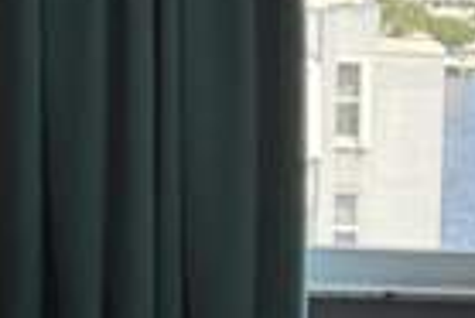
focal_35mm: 230
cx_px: 660
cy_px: 523
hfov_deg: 8.8
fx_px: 3038
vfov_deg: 5.9
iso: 64
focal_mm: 6.76
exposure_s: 1/255
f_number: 1.78
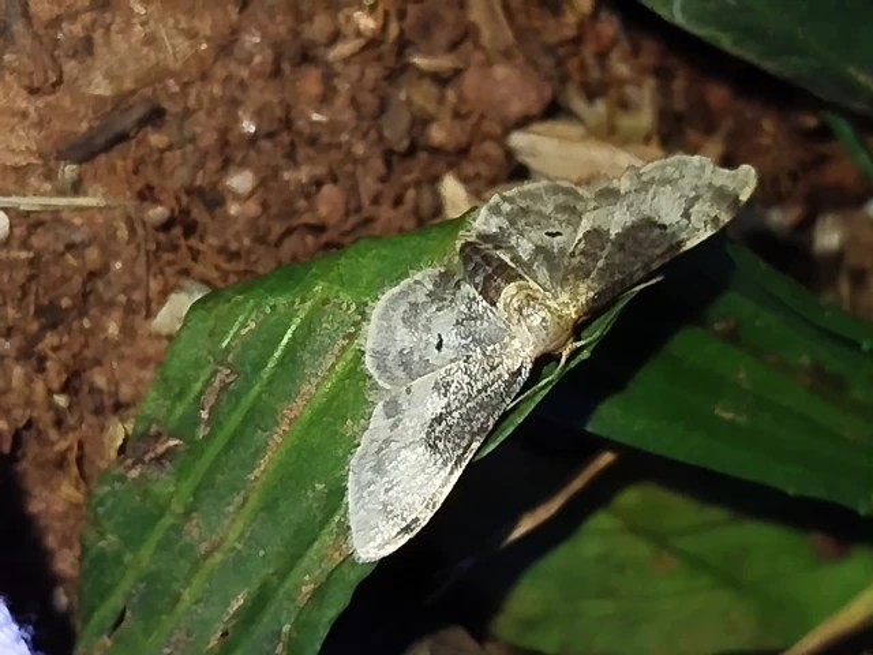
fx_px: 3253
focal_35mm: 129
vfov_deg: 11.5
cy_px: 328
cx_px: 436
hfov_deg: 15.3
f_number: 1.7
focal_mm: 5.31
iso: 125
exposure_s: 1/50
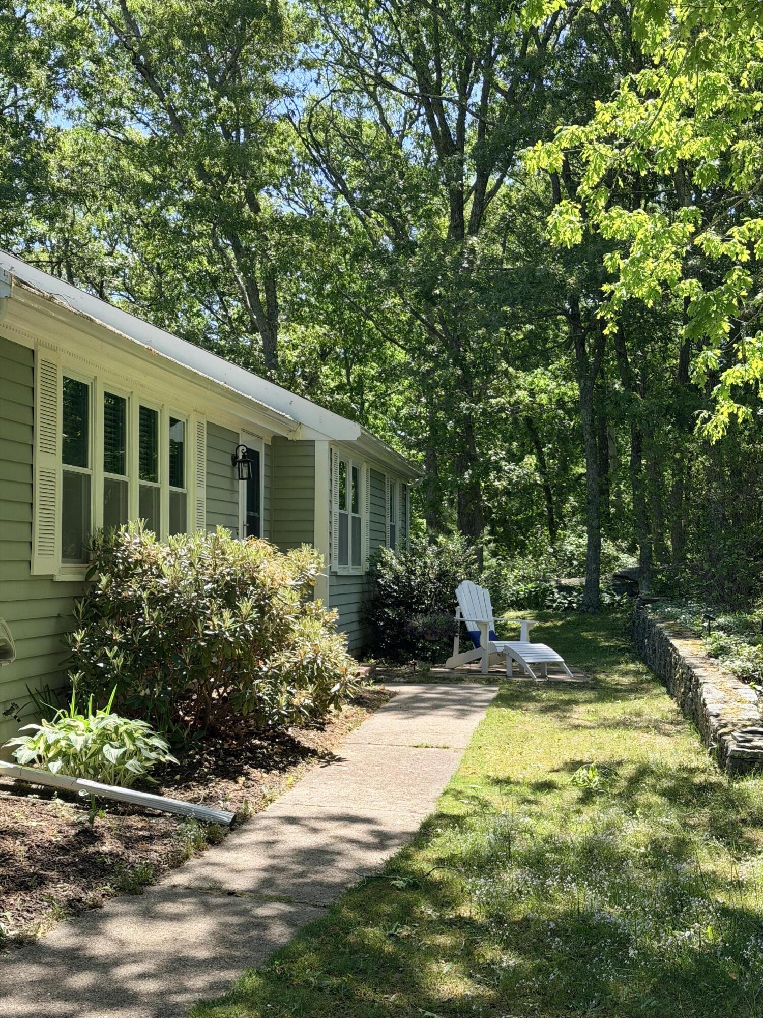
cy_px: 509
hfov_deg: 30.3
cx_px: 382
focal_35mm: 48
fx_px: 1411
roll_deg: +0.2
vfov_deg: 39.7
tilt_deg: +3.4
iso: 64
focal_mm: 6.76
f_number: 1.78
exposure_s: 1/1149
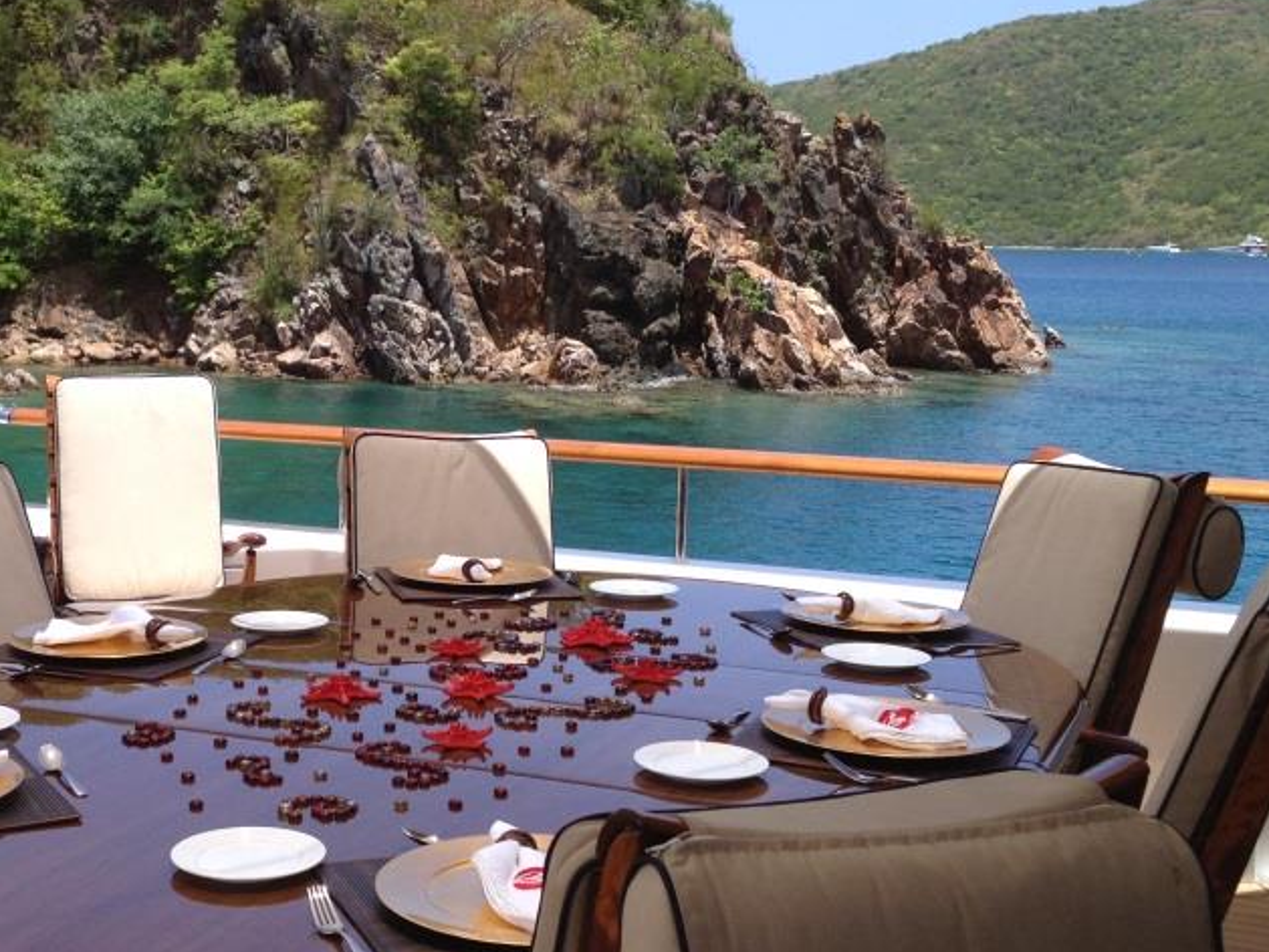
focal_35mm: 57
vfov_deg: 25.7
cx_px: 385
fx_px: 2090
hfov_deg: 33.4
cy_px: 472
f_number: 2.4
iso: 64
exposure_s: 1/1255
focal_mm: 4.28
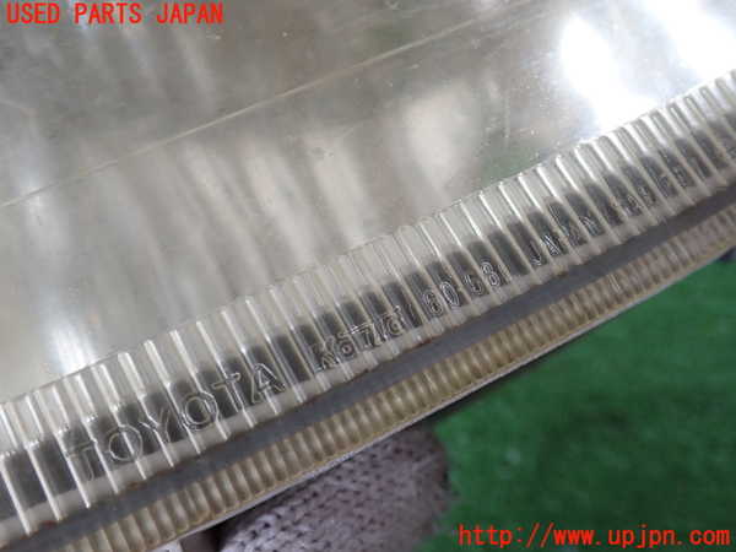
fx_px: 765
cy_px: 276
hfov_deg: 51.4
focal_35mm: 36
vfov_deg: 39.7
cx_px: 368
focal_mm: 6.37
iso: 160
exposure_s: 1/80
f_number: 2.5
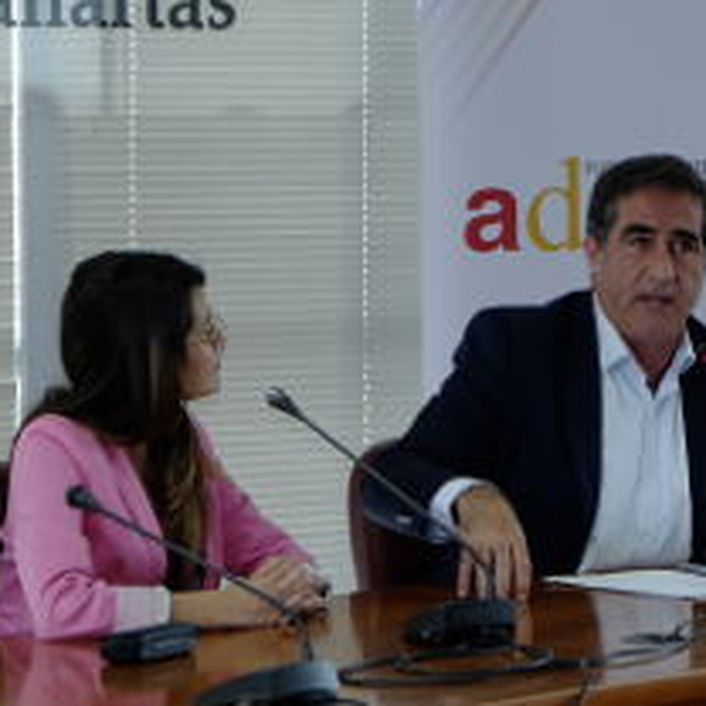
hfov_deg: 9.0
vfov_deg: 9.0
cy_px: 401
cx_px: 703
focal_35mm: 194
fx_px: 4476
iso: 250
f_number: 4
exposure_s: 1/30
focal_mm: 52.7
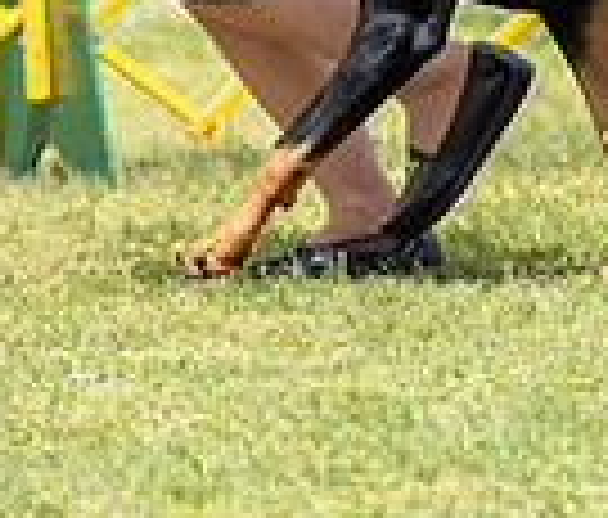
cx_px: 108
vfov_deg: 1.9
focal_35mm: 830
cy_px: -366
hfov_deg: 2.3
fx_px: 15320
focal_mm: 179
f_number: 4.5
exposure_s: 1/640
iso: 100
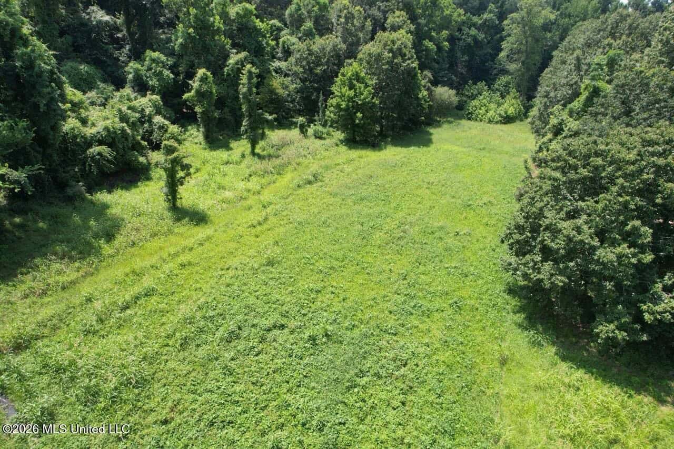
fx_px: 412
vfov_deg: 57.2
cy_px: 224
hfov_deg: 78.6
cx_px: 337
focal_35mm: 22
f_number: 2.8
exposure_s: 1/800
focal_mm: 8.4
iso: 100
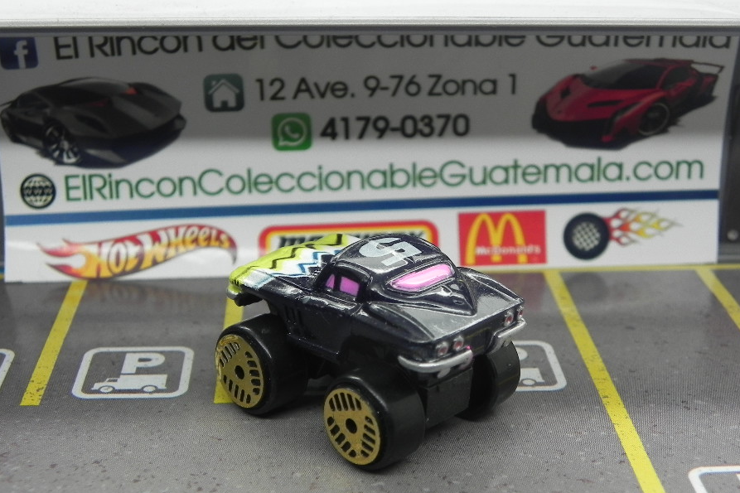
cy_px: 311
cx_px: 390
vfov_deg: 21.8
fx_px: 1274
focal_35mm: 62
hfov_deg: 32.4
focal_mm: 9.2
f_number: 4
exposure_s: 1/101
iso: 160
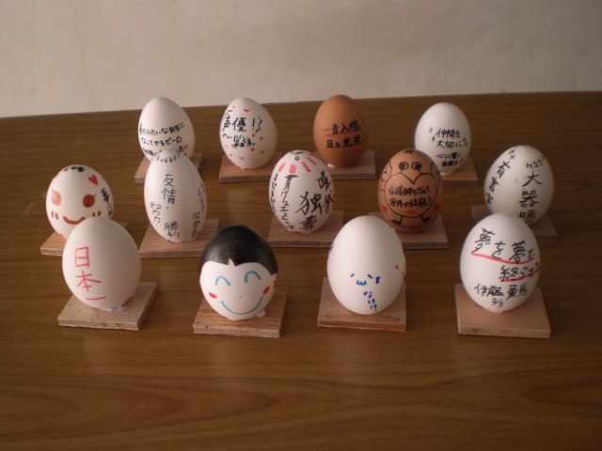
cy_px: 226
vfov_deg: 37.7
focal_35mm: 38
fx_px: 661
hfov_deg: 49.0
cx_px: 301
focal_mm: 6.3
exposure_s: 1/60
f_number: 3.1
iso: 100
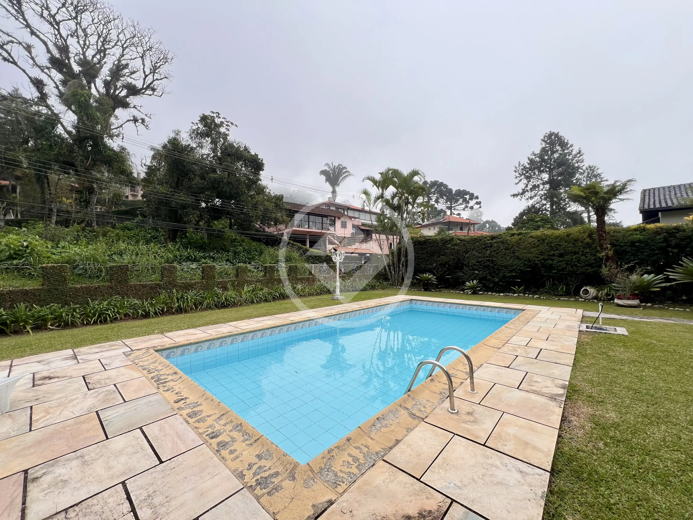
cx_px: 346
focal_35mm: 13
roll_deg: +0.4
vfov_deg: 89.9
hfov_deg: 106.2
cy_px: 260
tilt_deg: +1.1
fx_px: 260
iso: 32
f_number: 1.8
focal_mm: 1.57
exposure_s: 1/394
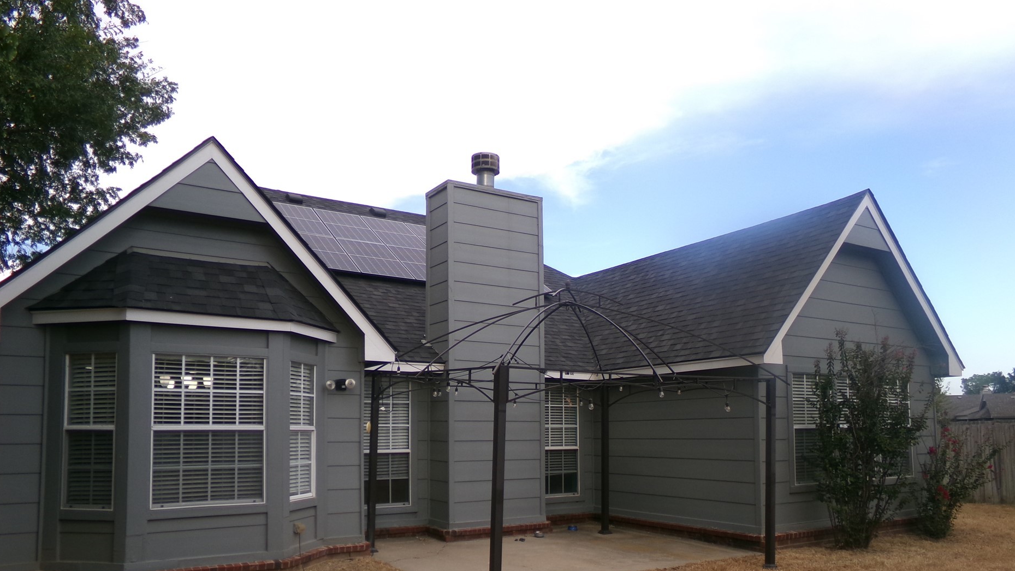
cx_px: 501
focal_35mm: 27
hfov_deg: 69.9
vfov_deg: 42.3
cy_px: 383
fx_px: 727
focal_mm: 4.3
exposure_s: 1/200
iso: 100
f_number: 3.7
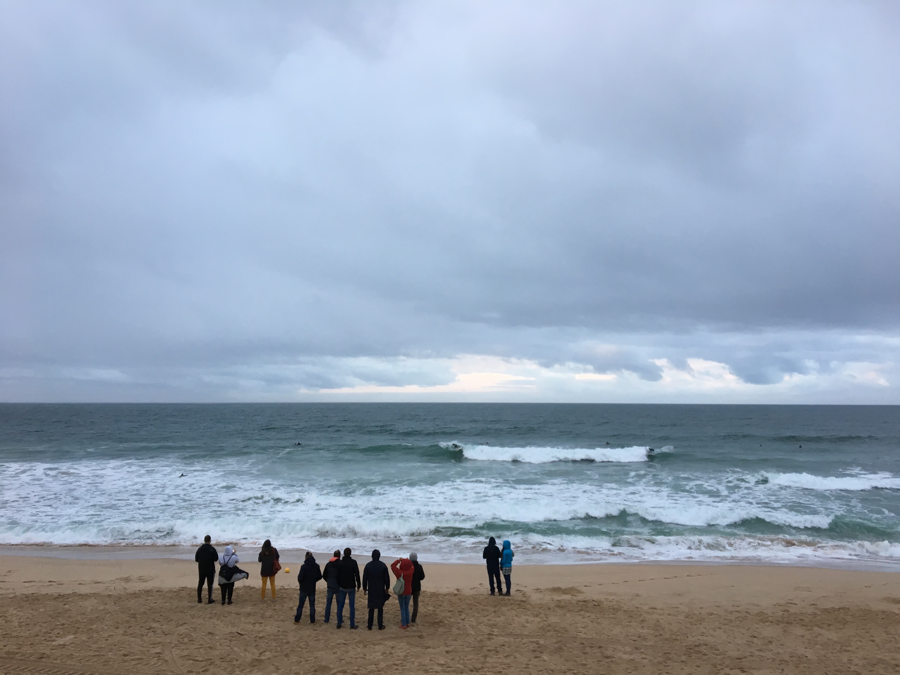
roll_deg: +0.0
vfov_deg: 48.2
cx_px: 450
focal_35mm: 29
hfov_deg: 61.7
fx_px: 754
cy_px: 338
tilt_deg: +6.1
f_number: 2.2
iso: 32
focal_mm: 4.15
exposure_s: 1/33
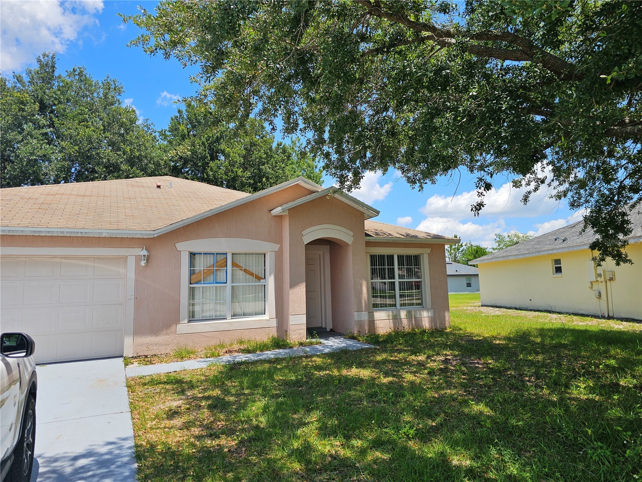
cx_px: 321
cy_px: 241
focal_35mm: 23
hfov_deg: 73.9
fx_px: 427
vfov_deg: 58.9
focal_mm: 6.3
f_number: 1.7
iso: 10
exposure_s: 1/606
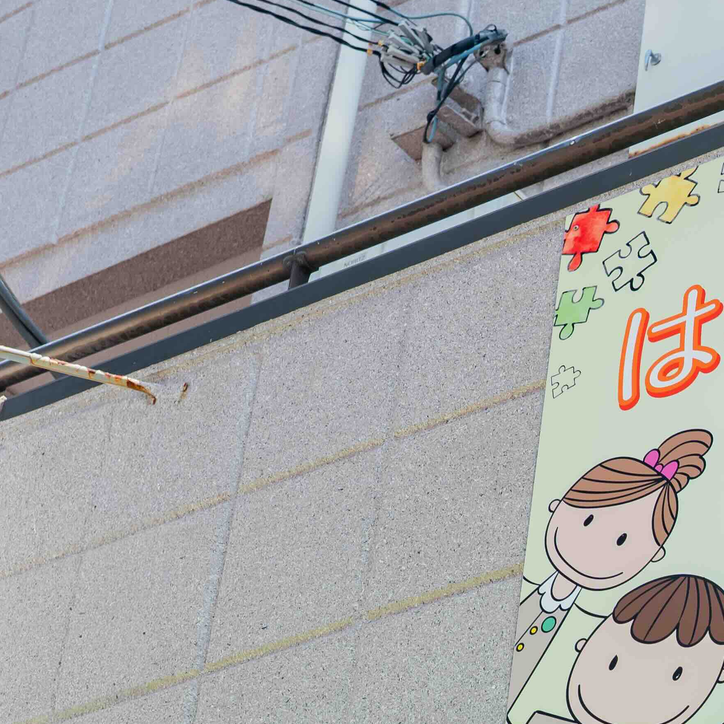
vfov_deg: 14.9
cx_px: 1050
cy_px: 636
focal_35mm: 116
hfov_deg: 14.2
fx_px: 2745
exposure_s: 1/100
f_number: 5.6
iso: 200
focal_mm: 40
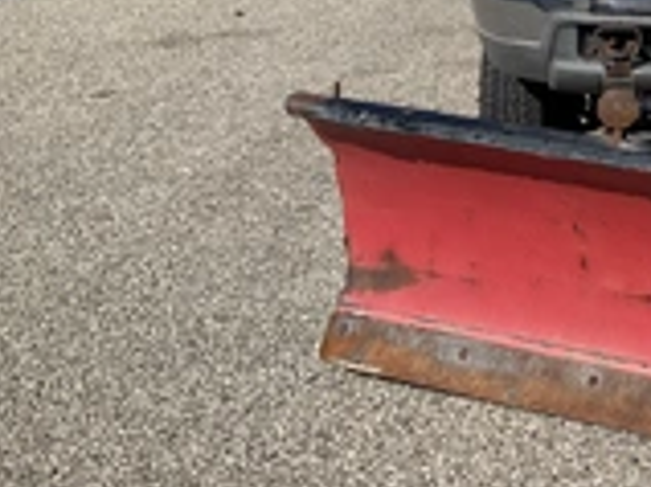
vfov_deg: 19.7
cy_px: 37
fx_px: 1372
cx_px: 770
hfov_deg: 24.4
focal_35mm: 73
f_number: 1.8
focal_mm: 3
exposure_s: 1/2058
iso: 25
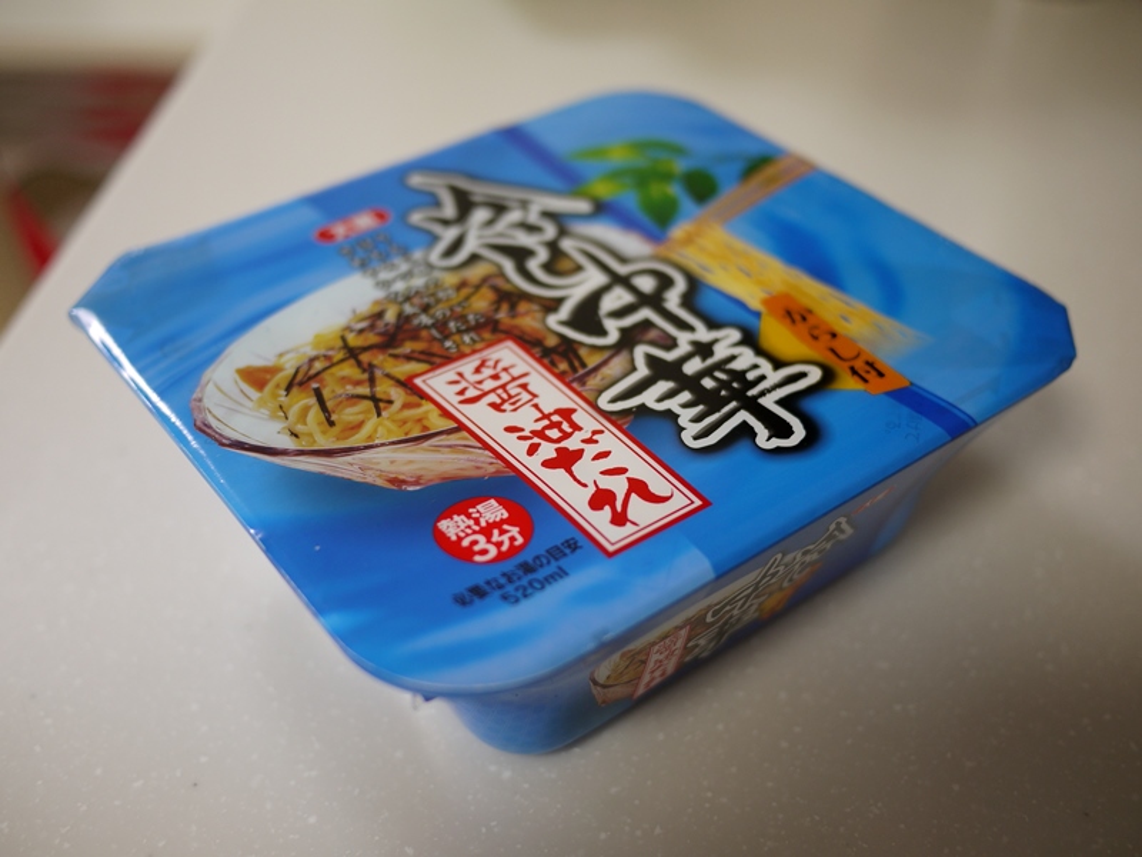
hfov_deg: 46.8
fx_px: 1320
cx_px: 571
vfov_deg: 36.0
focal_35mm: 40
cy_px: 428
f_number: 1.7
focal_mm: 20
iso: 100
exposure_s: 1/60
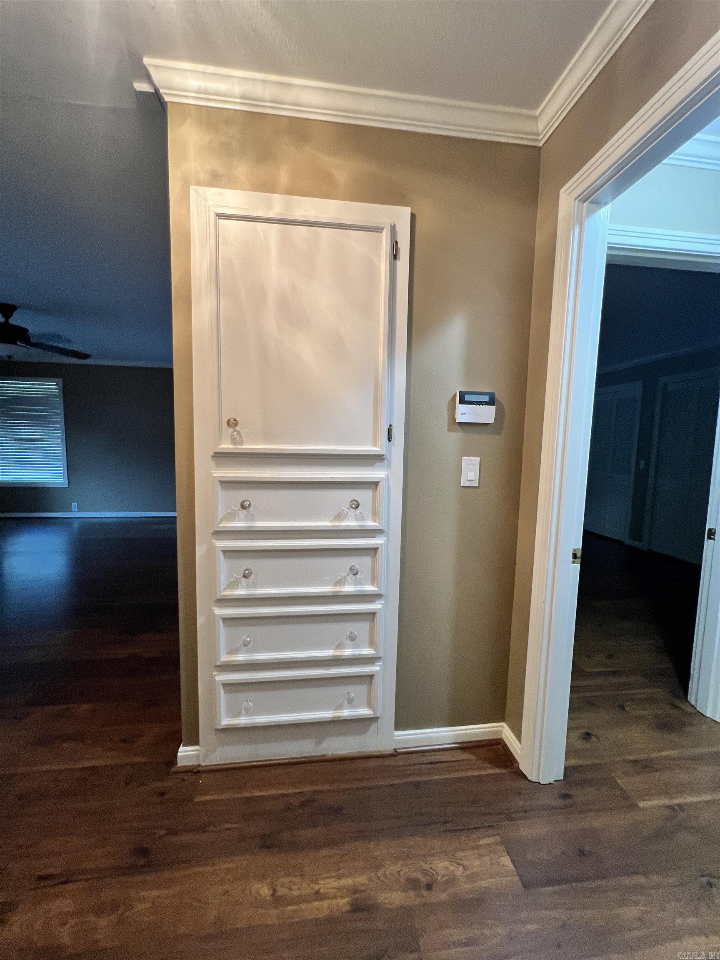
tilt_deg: -6.2
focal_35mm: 13
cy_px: 480
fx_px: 361
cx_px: 360
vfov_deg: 106.2
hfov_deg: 89.9
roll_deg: -1.8
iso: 320
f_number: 1.8
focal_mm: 1.57
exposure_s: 1/60
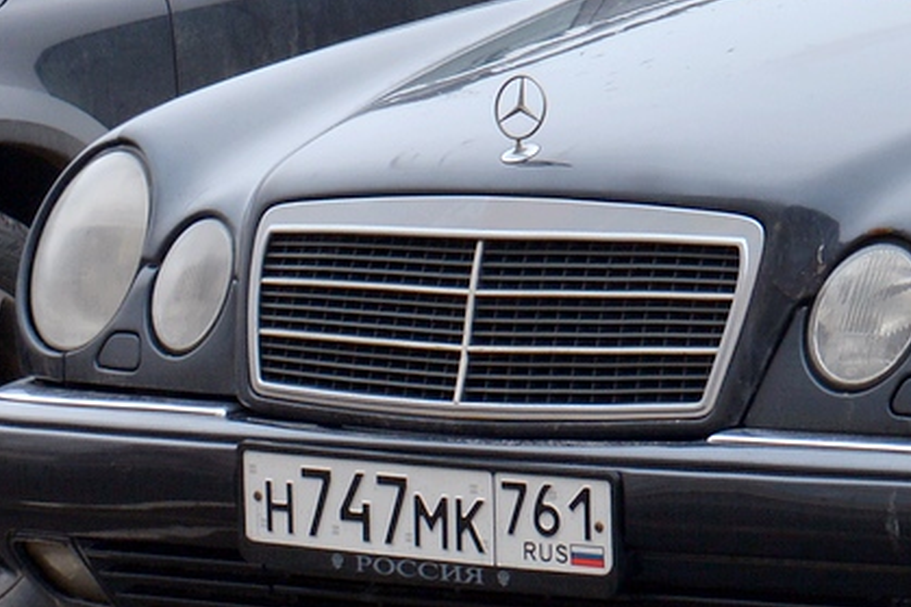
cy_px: -42
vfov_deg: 7.9
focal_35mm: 172
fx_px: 4351
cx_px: 1152
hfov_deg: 11.7
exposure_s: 1/160
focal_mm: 32
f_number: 6.3
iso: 200
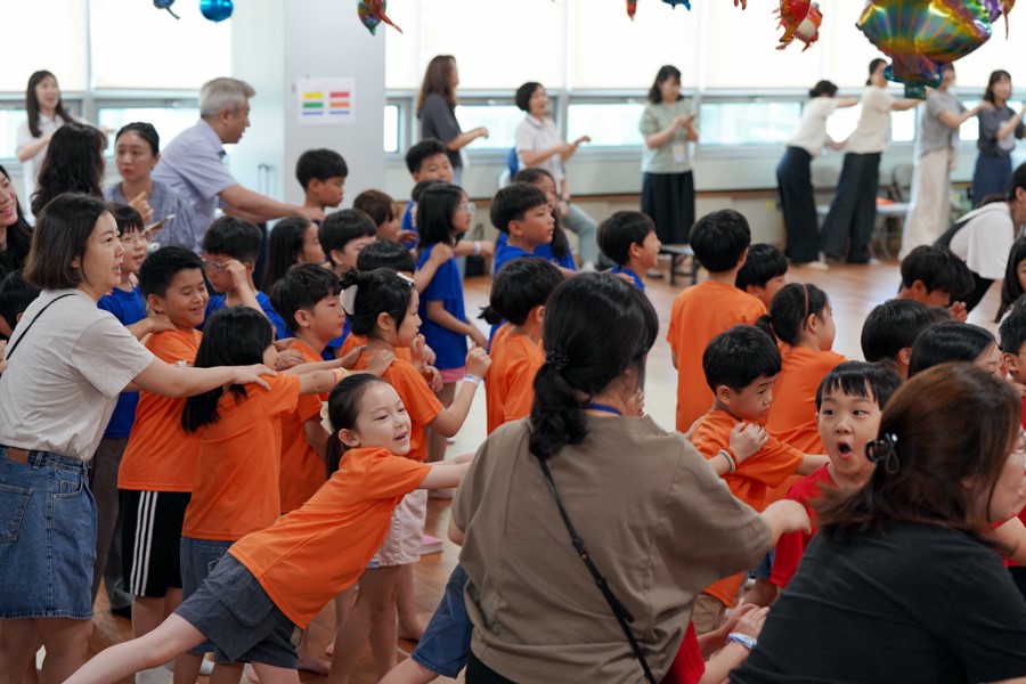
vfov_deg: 19.5
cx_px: 513
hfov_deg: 28.8
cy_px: 342
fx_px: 1995
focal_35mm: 70
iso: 1250
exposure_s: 1/160
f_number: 4
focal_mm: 70
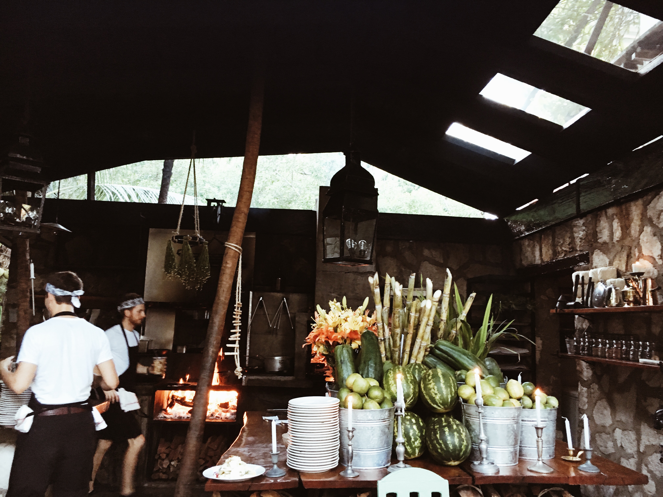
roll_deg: -2.8
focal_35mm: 29
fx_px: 555
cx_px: 332
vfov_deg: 48.2
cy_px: 248
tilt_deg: +7.6
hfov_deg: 61.7
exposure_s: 1/30
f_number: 2.2
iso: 160
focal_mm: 4.15
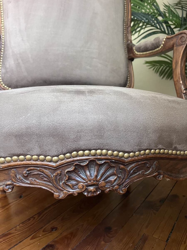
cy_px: 125
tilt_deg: -8.5
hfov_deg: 53.1
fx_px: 187
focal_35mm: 26
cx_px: 94
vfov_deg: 67.3
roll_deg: -0.1
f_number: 1.6
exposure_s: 1/60
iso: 320
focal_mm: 5.1
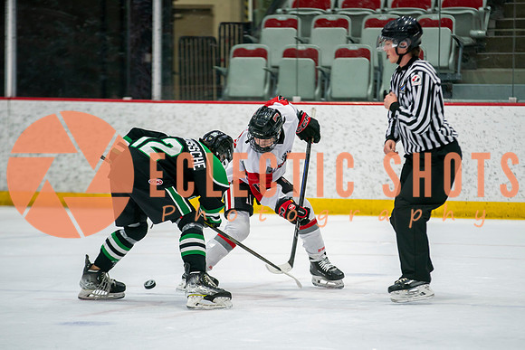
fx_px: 3503
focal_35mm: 240
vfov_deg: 5.7
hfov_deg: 8.6
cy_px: 202
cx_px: 304
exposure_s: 1/640
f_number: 2.8
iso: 1000
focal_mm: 200
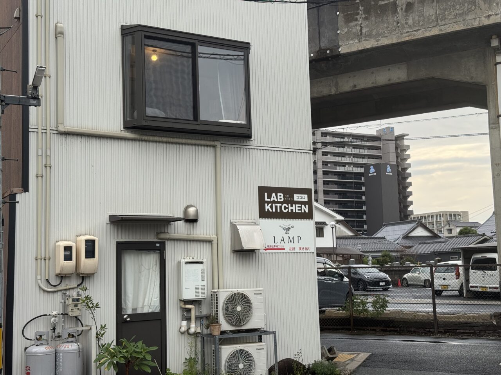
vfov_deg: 30.3
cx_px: 250
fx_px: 695
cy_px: 188
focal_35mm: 48
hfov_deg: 39.7
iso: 64
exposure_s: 1/425
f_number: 1.78
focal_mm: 6.76
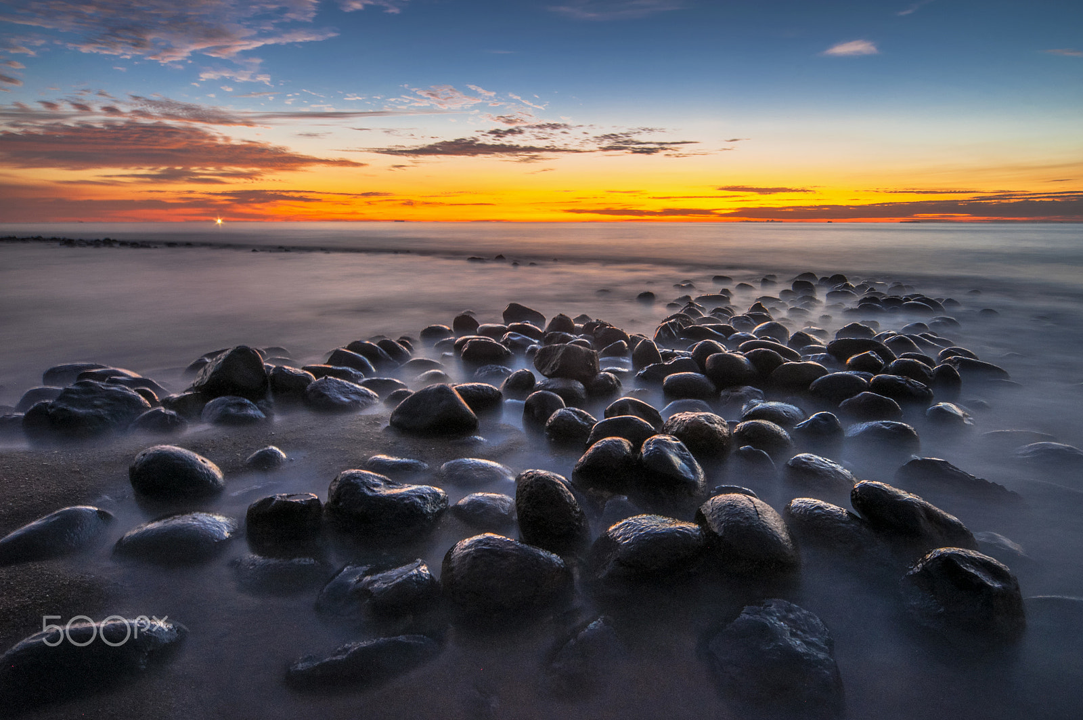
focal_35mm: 18
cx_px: 542
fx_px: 541
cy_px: 360
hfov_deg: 90.1
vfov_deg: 67.3
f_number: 13
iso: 200
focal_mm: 12
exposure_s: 30
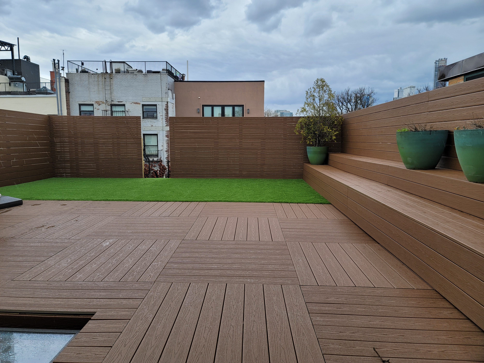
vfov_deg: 54.9
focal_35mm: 25
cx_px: 242
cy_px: 182
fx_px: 350
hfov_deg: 69.4
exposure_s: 1/233
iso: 20
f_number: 1.8
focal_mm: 7
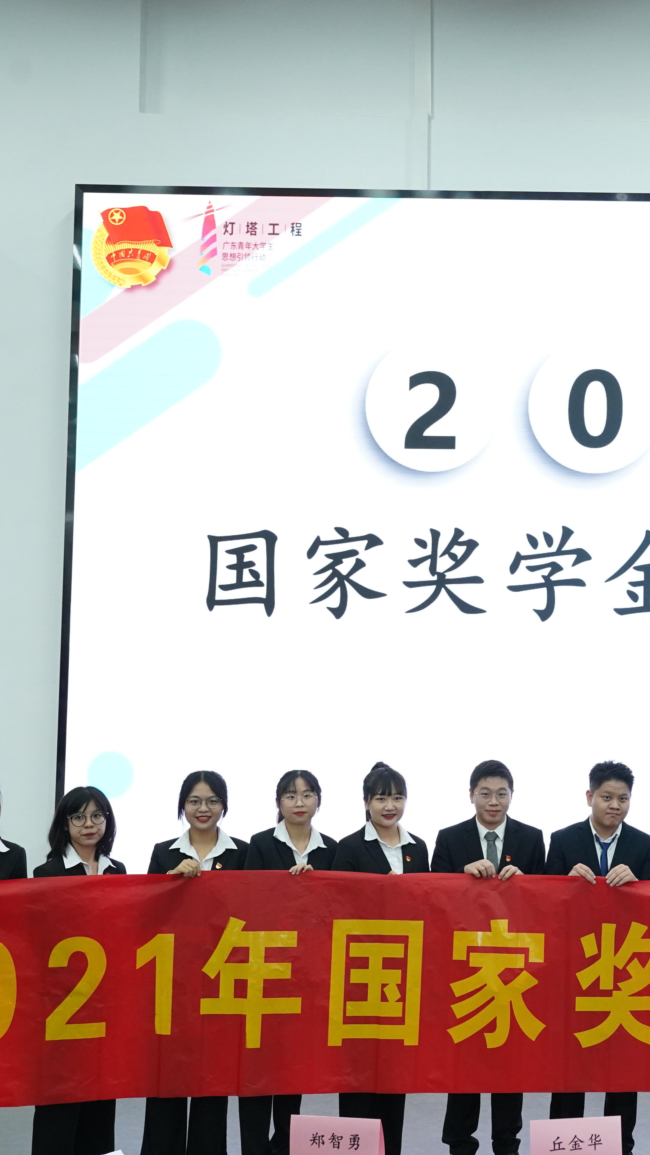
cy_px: 572
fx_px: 1654
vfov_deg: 38.5
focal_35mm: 54
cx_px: 710
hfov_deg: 21.1
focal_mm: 34
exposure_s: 1/160
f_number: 5.6
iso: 4000
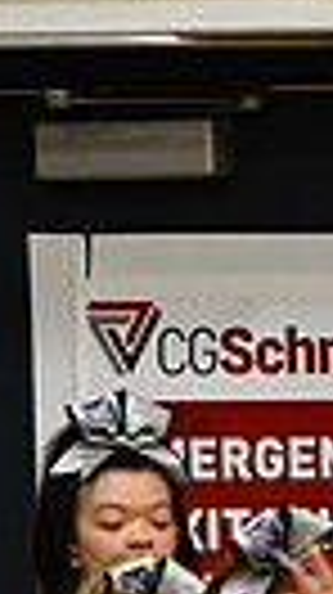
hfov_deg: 0.9
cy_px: 767
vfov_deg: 1.6
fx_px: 21671
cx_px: 1184
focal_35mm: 1377
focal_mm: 200
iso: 4000
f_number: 3.5
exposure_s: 1/500
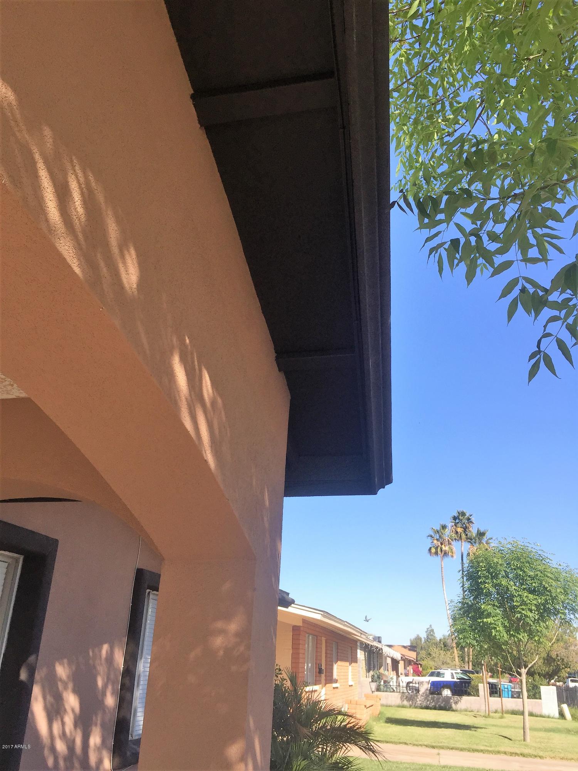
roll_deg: -2.7
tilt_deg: +22.4
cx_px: 289
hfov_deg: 48.2
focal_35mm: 29
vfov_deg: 61.7
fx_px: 646
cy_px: 386
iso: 32
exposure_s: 1/898
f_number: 2.2
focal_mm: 4.15
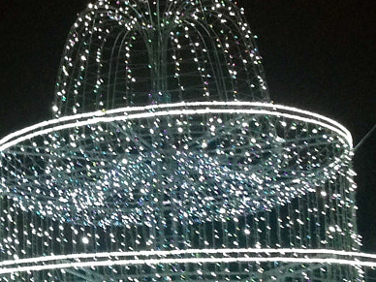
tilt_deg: +13.4
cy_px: 198
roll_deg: +1.0
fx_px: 1477
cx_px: -57
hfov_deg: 14.1
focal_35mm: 136
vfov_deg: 10.9
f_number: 2.4
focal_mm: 4.12
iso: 100
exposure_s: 1/20
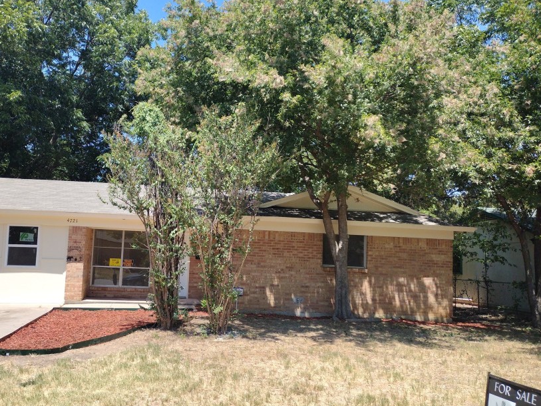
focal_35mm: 34
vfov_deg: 41.8
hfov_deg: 53.7
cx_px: 223
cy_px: 220
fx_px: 531
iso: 100
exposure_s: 1/1748
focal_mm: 4.71
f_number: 1.7
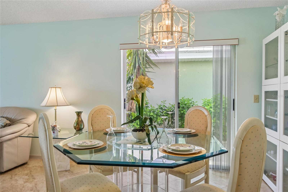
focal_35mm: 26
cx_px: 144
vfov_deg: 50.4
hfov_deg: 70.4
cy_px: 96
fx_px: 204
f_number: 8
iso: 400
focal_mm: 25.5
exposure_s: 1/80
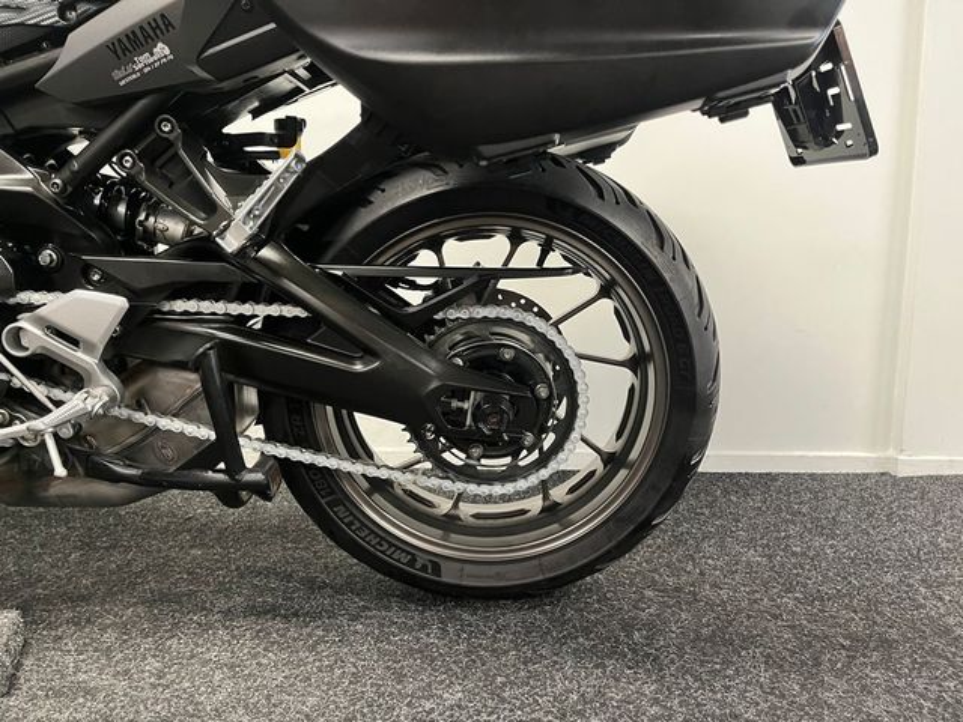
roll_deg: +0.0
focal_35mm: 26
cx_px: 482
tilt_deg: -7.2
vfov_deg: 53.1
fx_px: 723
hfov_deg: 67.3
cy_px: 361
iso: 250
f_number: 1.6
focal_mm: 5.1
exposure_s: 1/50
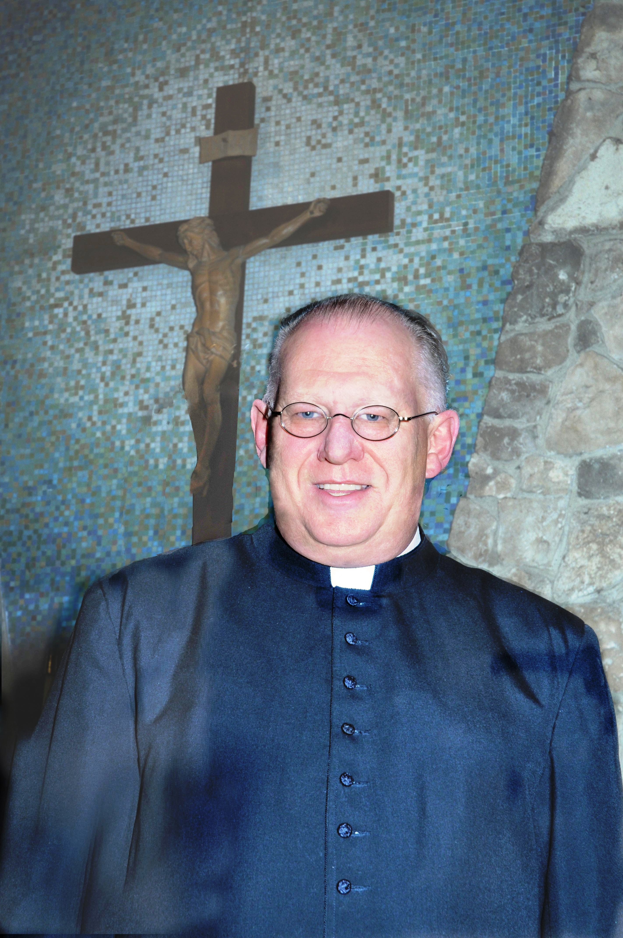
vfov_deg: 26.0
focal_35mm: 78
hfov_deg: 17.4
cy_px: 469
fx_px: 2030
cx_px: 312
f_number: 10
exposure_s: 1/60
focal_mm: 52
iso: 400
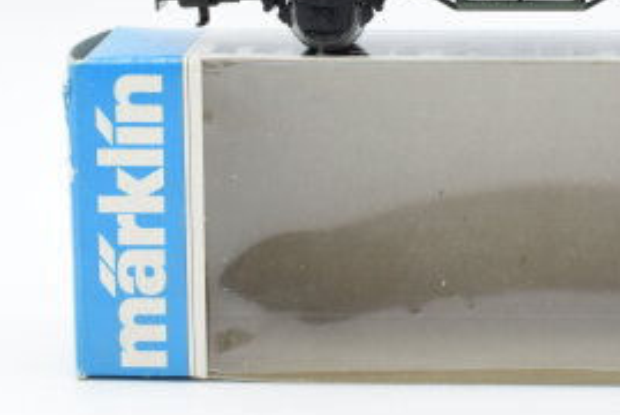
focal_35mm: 117
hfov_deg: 17.3
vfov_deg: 11.7
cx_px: 509
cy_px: 63
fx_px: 2019
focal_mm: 35
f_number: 8
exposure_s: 1/125
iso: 320
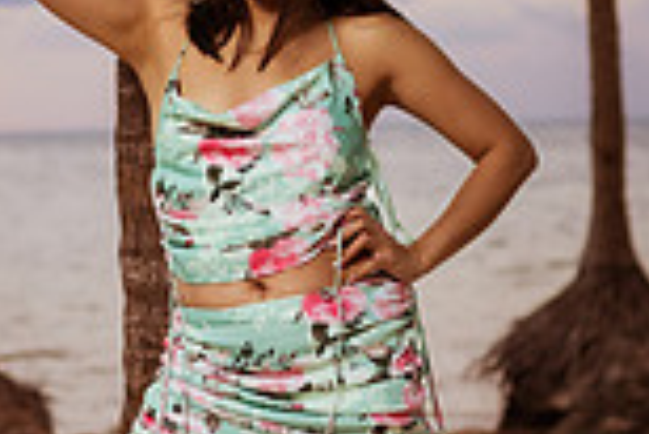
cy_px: 253
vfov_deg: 13.4
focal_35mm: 102
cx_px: 185
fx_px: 1841
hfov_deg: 19.9
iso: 50
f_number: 1.8
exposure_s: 1/1600
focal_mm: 35
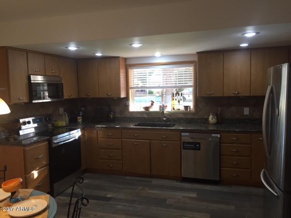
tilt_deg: -5.2
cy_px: 109
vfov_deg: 48.2
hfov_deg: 61.7
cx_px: 146
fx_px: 244
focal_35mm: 29
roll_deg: +1.1
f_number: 2.2
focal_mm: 4.15
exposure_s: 1/30
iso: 32
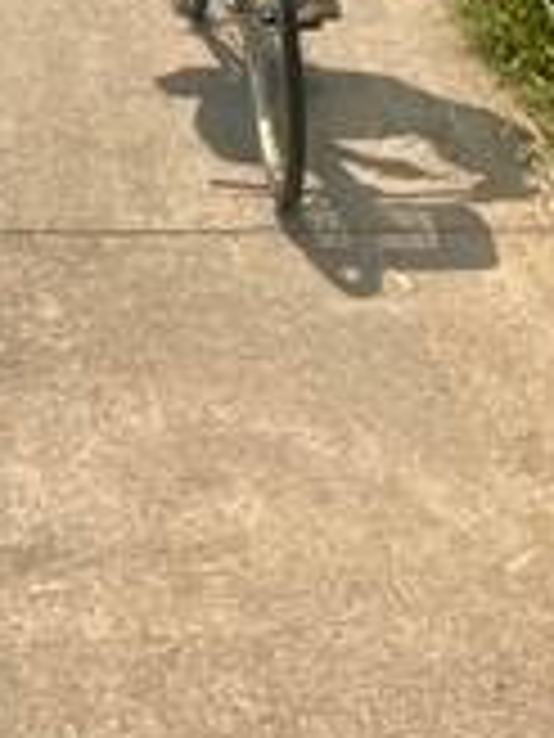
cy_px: -500
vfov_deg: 15.1
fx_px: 2497
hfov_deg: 12.1
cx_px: -266
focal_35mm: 117
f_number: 2.2
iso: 32
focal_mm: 2.71
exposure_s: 1/675
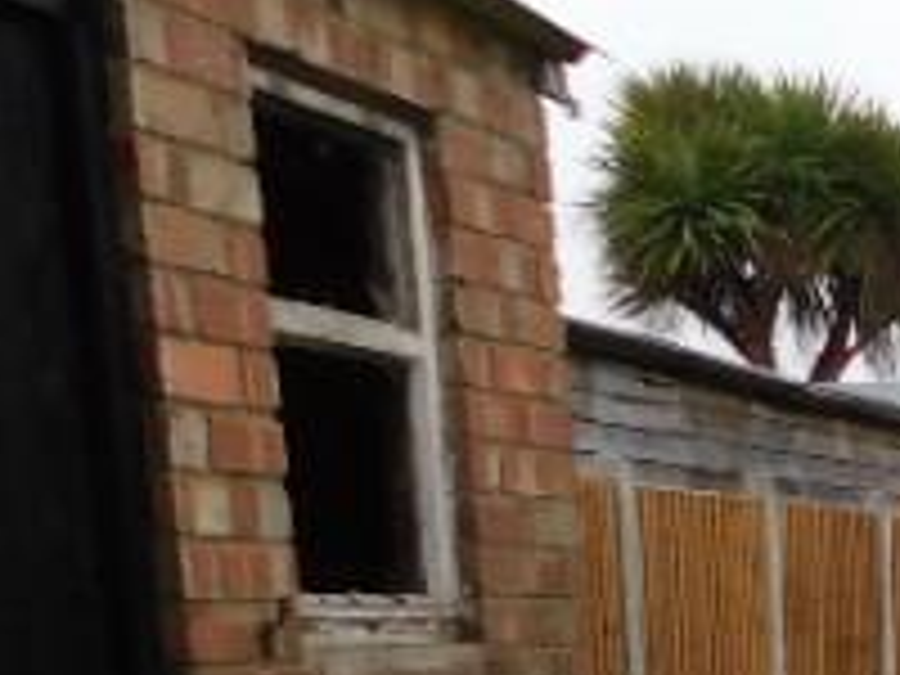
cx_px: 1652
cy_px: 1354
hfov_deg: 14.5
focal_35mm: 118
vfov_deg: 11.3
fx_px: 3068
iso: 125
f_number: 3
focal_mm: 4
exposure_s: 1/640
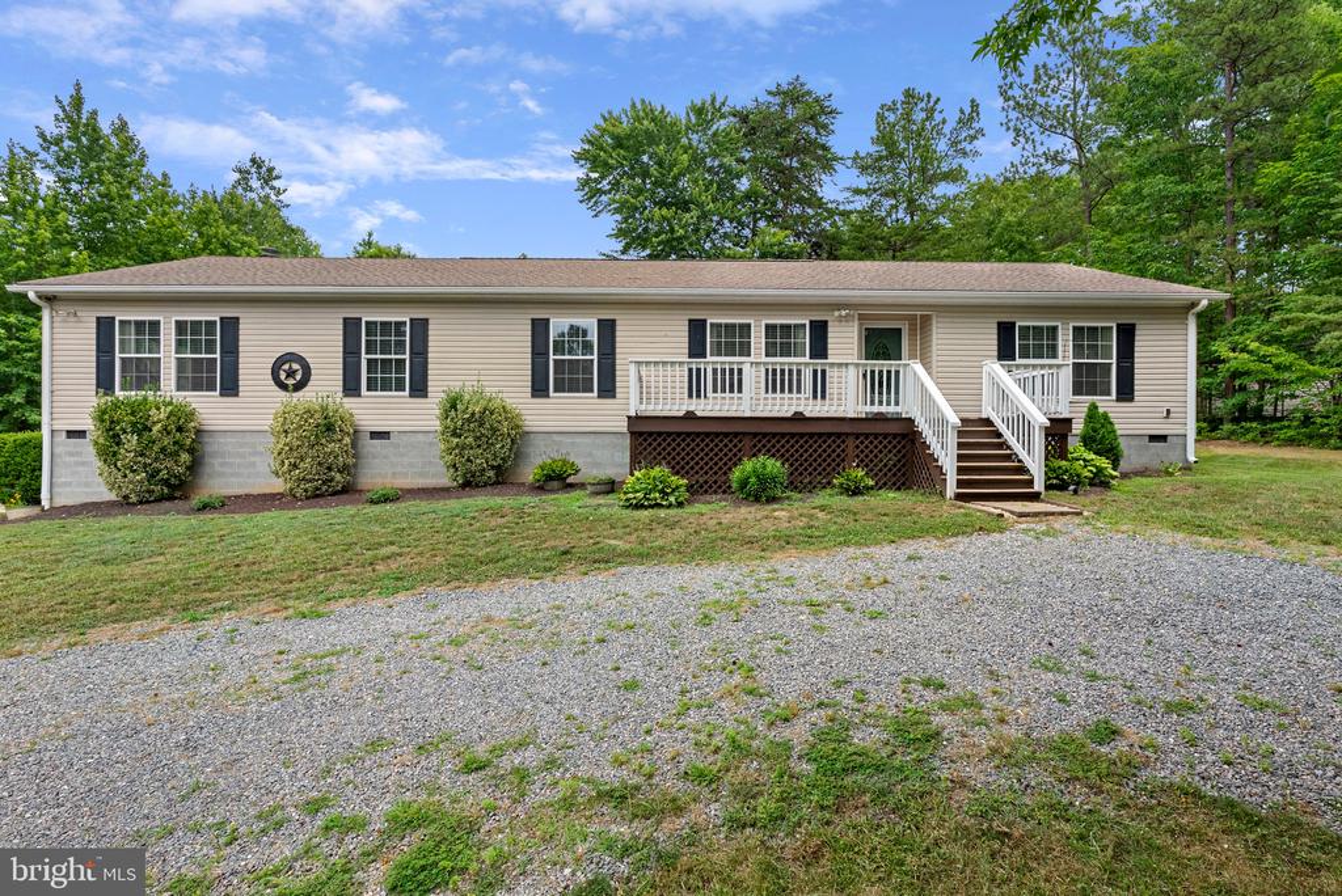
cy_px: 448
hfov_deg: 96.7
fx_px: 597
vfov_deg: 73.8
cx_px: 671
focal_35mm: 16
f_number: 8
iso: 800
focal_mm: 16
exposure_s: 1/100
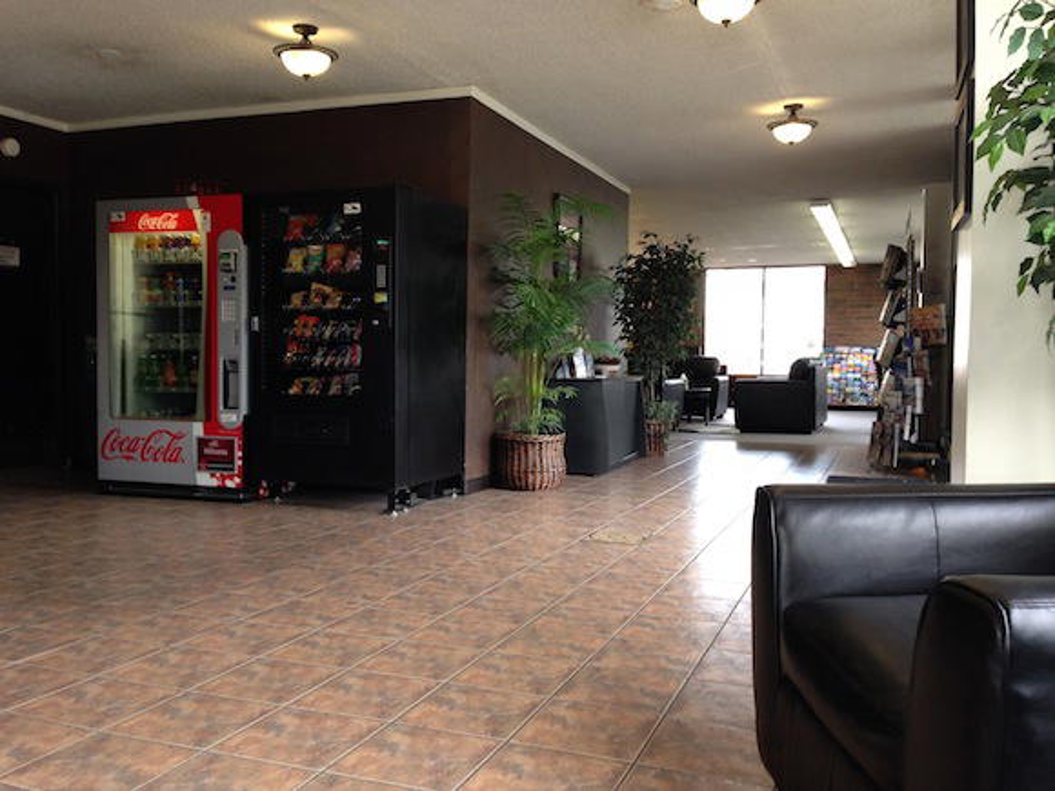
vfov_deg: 42.9
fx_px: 1006
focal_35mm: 33
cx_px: 528
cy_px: 396
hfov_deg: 55.4
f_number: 2.4
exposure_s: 1/20
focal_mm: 4.12
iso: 80
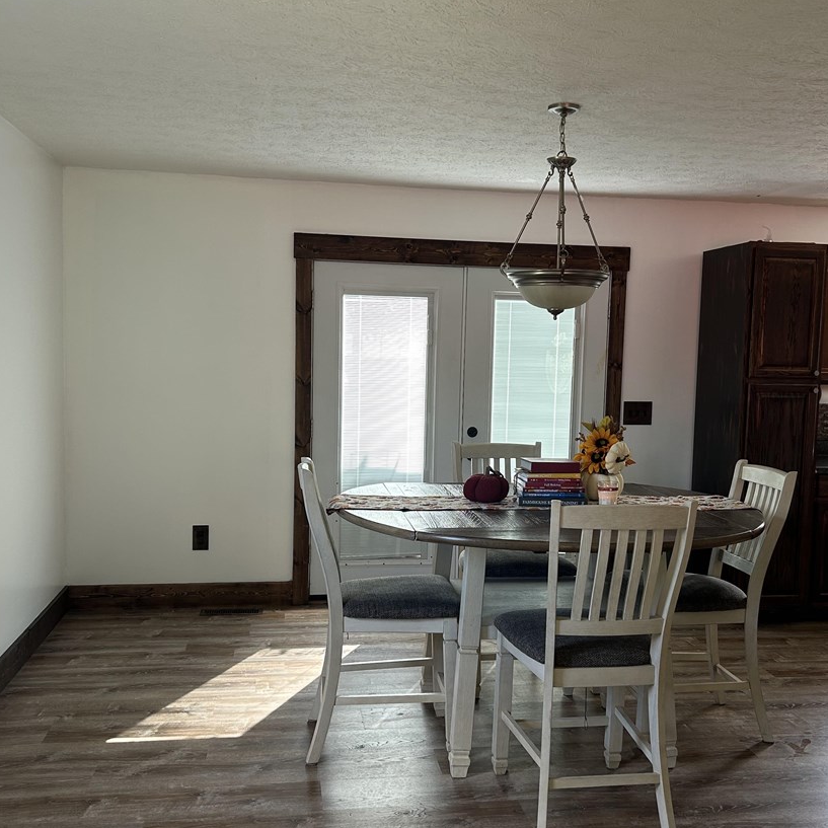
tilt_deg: -4.9
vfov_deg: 46.0
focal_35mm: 36
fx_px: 974
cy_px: 443
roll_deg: -1.4
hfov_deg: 46.0
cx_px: 443
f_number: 1.5
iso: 64
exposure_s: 1/121
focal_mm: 5.7
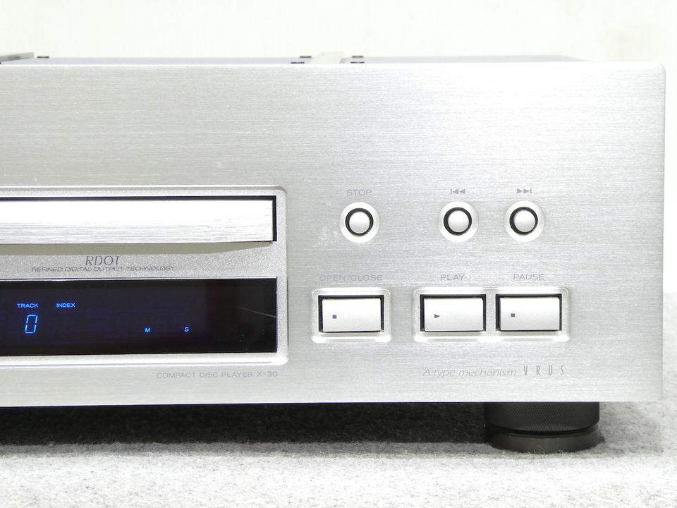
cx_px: 338
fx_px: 1760
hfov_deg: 21.8
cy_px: 254
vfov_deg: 16.4
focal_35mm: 90
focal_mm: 16.1
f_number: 4.9
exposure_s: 1/4
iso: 200
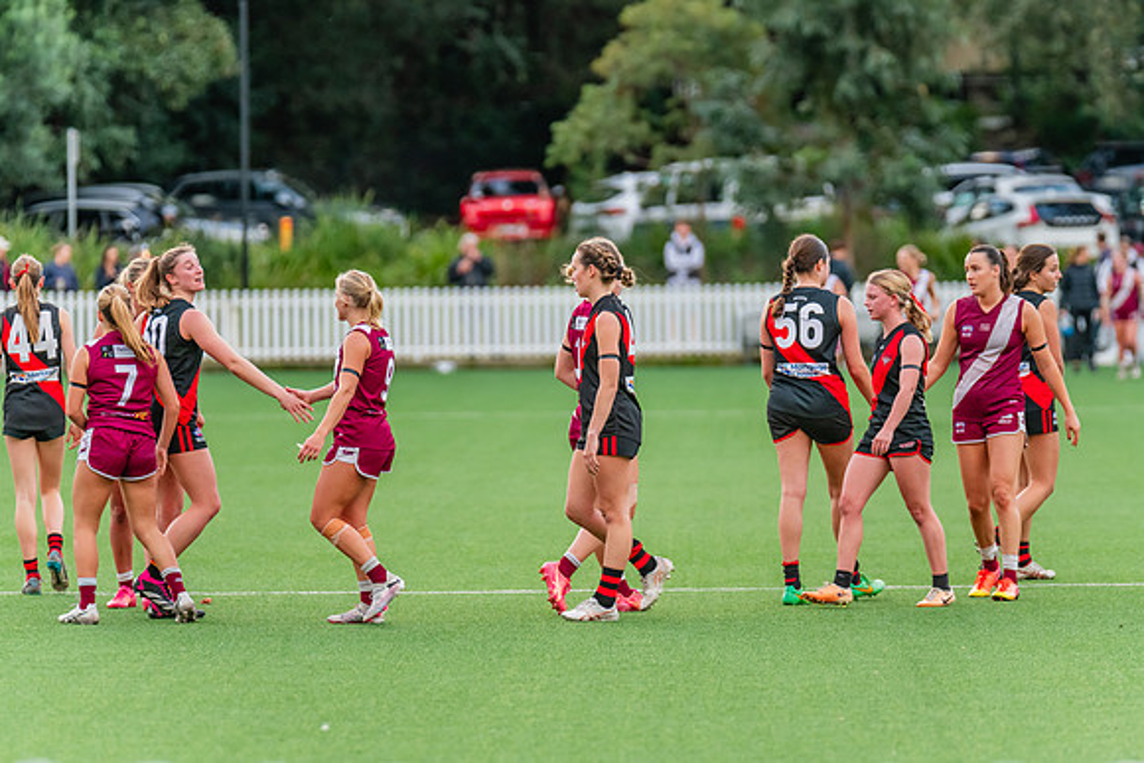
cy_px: 375
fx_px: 10030
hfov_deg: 6.5
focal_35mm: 316
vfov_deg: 4.4
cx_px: 582
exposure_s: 1/800
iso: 1600
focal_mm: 310
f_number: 4
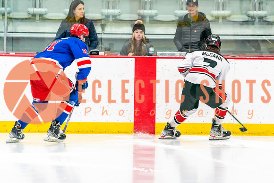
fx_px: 2169
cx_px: 194
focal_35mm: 285
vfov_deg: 4.8
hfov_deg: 7.2
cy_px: 97
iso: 3200
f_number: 2.8
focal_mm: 200
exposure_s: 1/1250
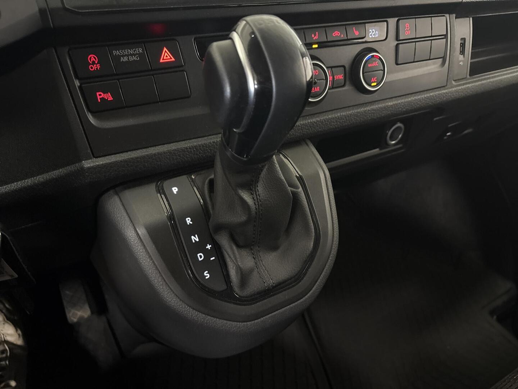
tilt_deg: -35.2
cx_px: 259
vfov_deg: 53.1
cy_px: 194
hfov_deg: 67.3
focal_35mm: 26
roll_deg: -3.2
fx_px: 389
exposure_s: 1/20
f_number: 1.6
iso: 1000
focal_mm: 5.96
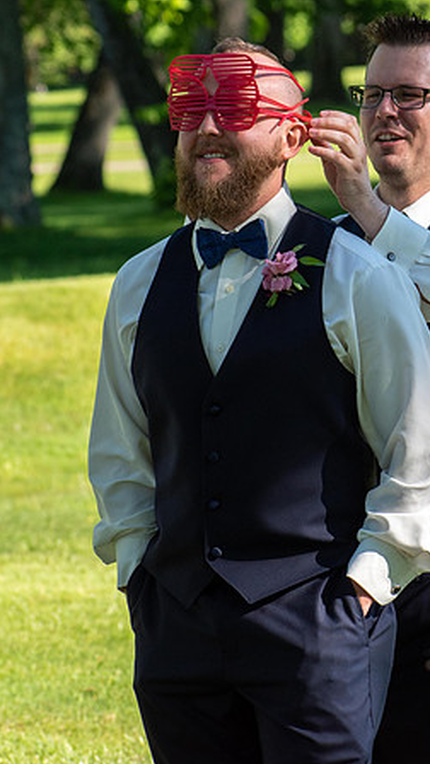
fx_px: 6993
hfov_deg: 3.5
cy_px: 307
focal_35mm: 345
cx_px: 362
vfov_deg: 6.3
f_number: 6.3
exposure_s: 1/640
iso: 200
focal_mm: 122
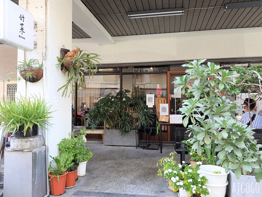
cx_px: 131
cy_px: 98
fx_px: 197
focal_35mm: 26
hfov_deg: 67.3
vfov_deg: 53.1
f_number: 1.7
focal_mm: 4.32
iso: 50
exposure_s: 1/120
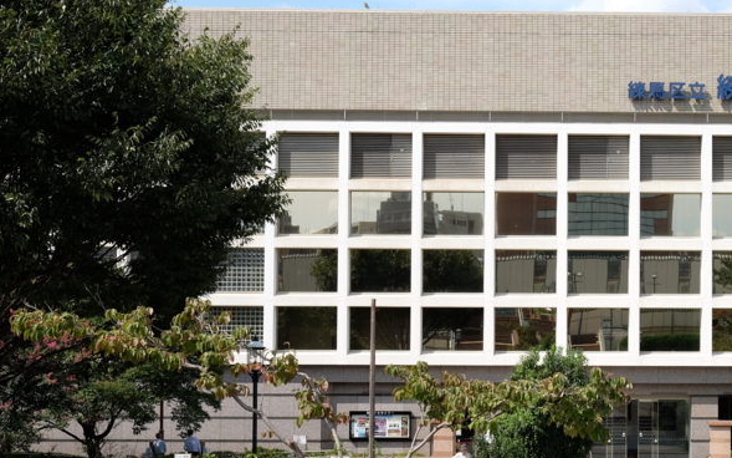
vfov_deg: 20.9
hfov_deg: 32.1
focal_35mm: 62
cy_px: 291
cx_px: 588
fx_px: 1237
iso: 200
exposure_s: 1/550
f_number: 5.6
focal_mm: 23
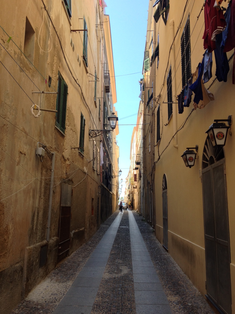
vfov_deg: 52.6
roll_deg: +0.8
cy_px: 157
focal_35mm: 35
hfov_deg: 40.7
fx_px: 317
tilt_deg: +6.7
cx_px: 118
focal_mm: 4.28
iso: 50
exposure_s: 1/217
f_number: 2.4
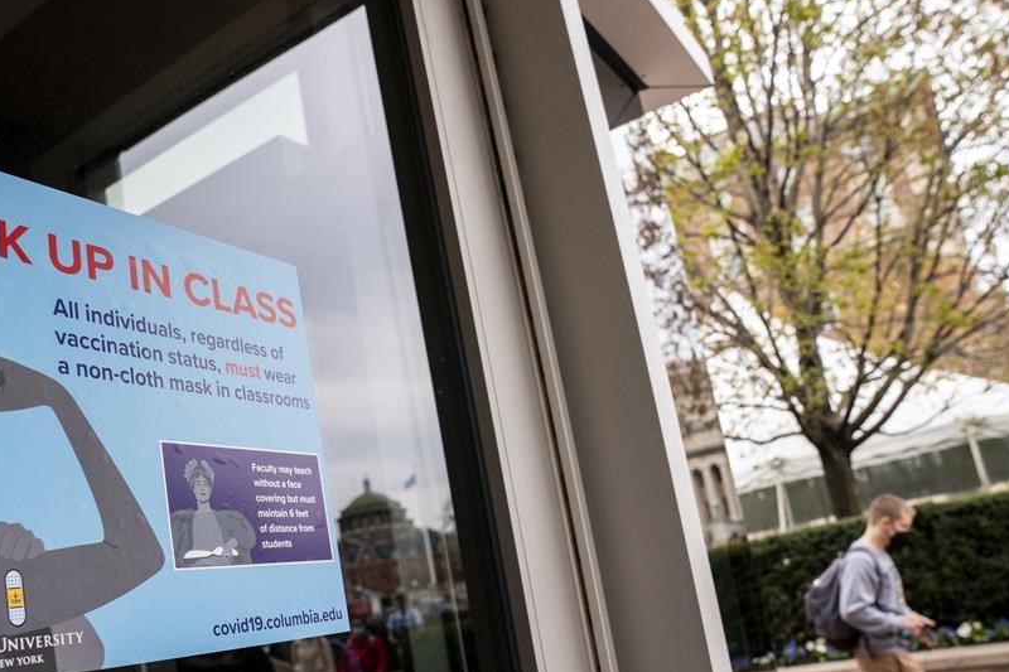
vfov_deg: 40.8
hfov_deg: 58.0
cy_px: 424
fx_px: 897
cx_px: 377
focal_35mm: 32
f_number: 6.3
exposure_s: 1/640
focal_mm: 25
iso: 800
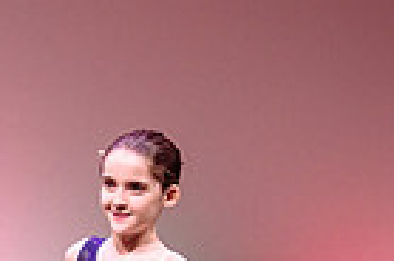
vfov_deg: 2.4
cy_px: 311
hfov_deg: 3.6
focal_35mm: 565
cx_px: -407
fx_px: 6169
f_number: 2.8
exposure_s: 1/250
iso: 1600
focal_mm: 116
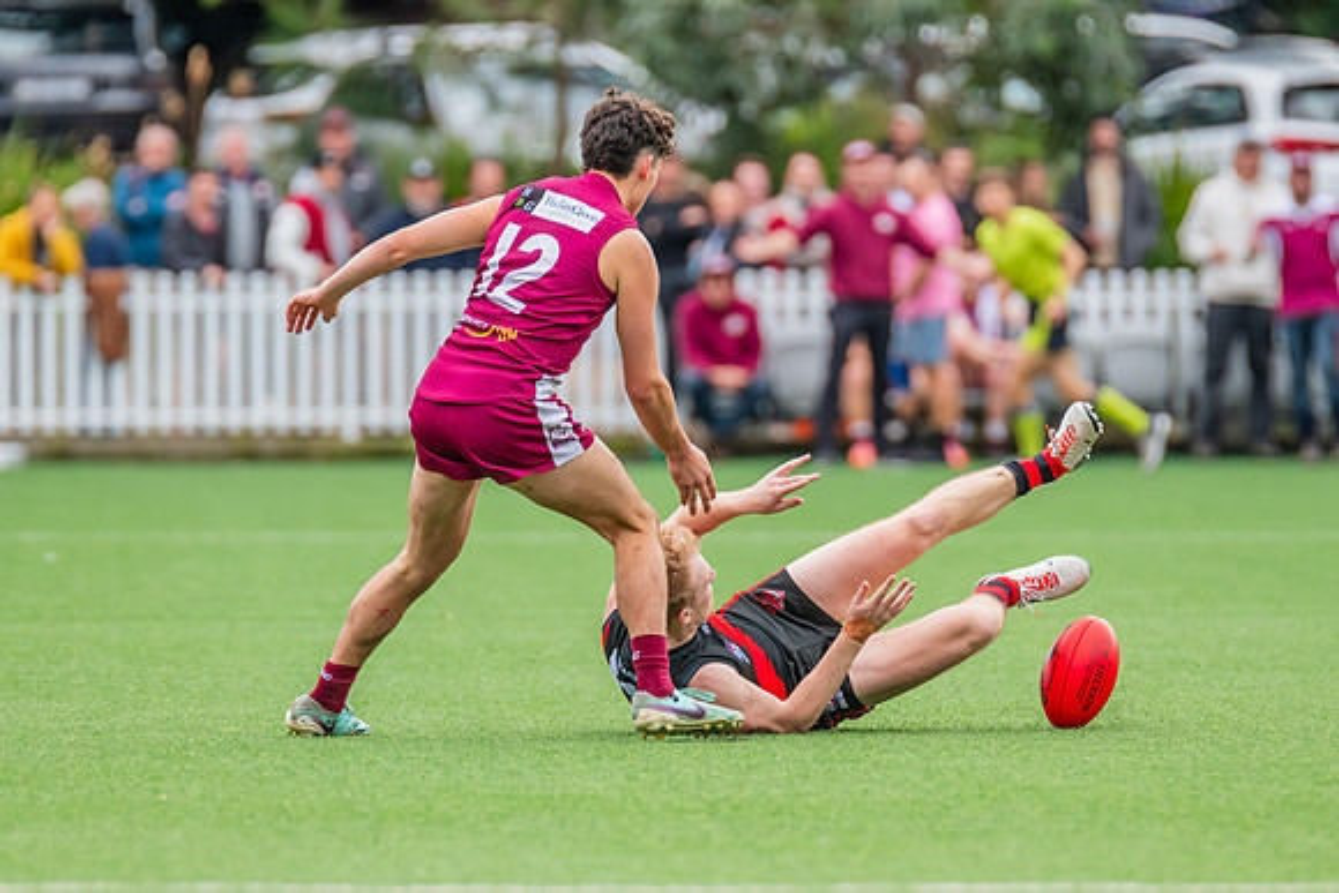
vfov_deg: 2.5
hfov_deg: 3.7
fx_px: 20533
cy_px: 377
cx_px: 706
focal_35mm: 552
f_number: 5
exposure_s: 1/1250
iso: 800
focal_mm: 380
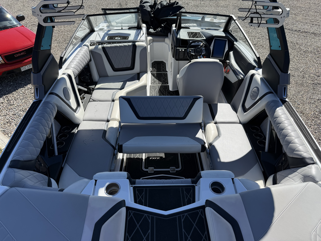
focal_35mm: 24
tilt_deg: -40.4
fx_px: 223
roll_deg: -0.5
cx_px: 160
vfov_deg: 56.8
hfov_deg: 71.6
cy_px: 120
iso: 80
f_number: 1.78
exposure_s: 1/4167
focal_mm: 6.76
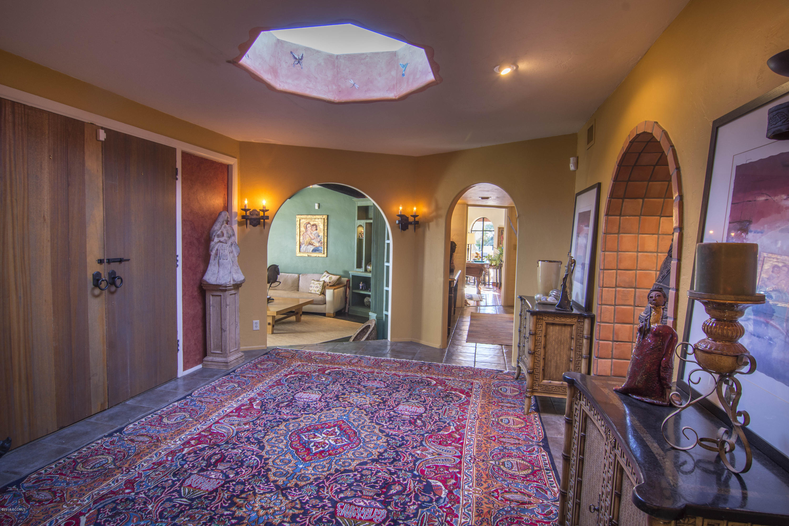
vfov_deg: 67.4
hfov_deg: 90.0
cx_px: 394
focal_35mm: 18
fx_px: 394
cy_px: 263
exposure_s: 1.6
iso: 100
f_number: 8
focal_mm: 12
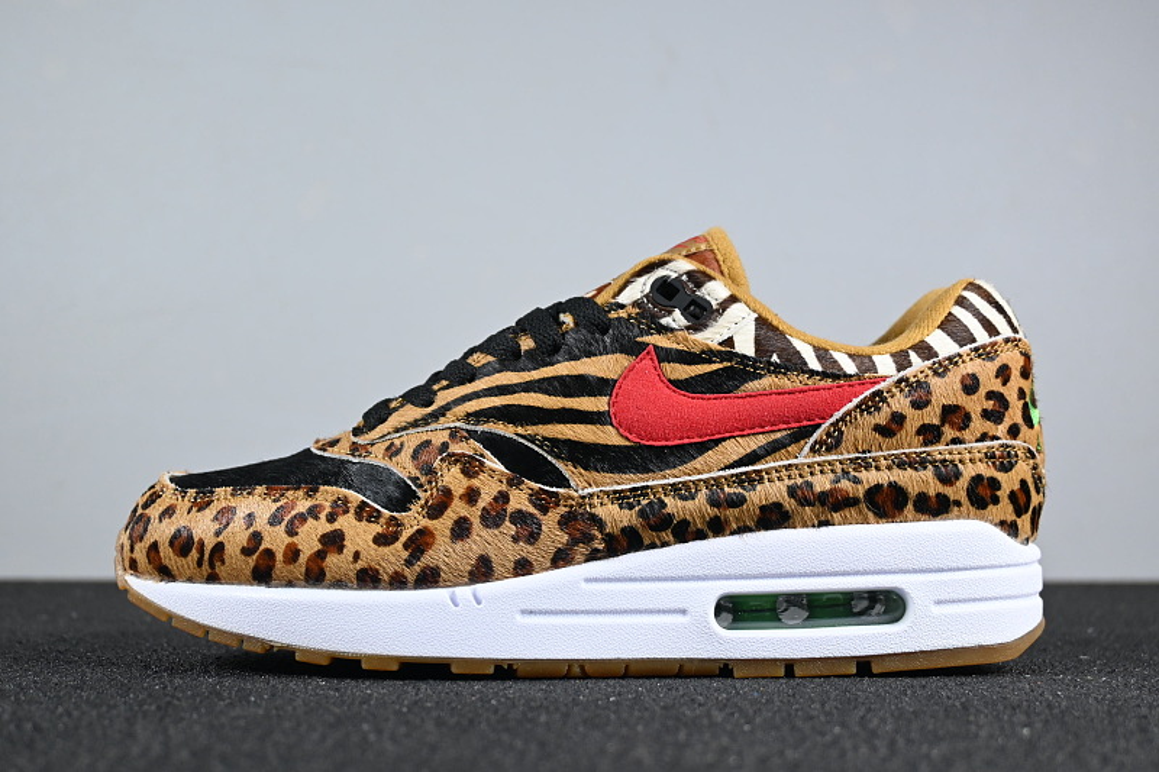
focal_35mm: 49
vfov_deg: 27.6
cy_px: 386
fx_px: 1569
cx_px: 580
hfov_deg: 40.5
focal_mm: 32.5
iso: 560
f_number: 5
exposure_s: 1/125
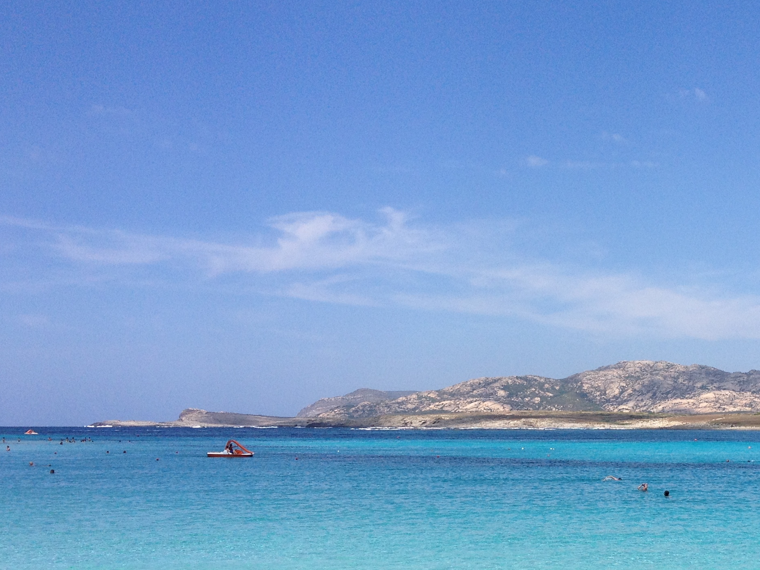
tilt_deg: -2.4
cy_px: 418
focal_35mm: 61
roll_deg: +0.6
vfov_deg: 23.8
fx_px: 1339
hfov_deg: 30.6
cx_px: 651
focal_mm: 4.28
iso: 50
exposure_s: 1/2404
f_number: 2.4
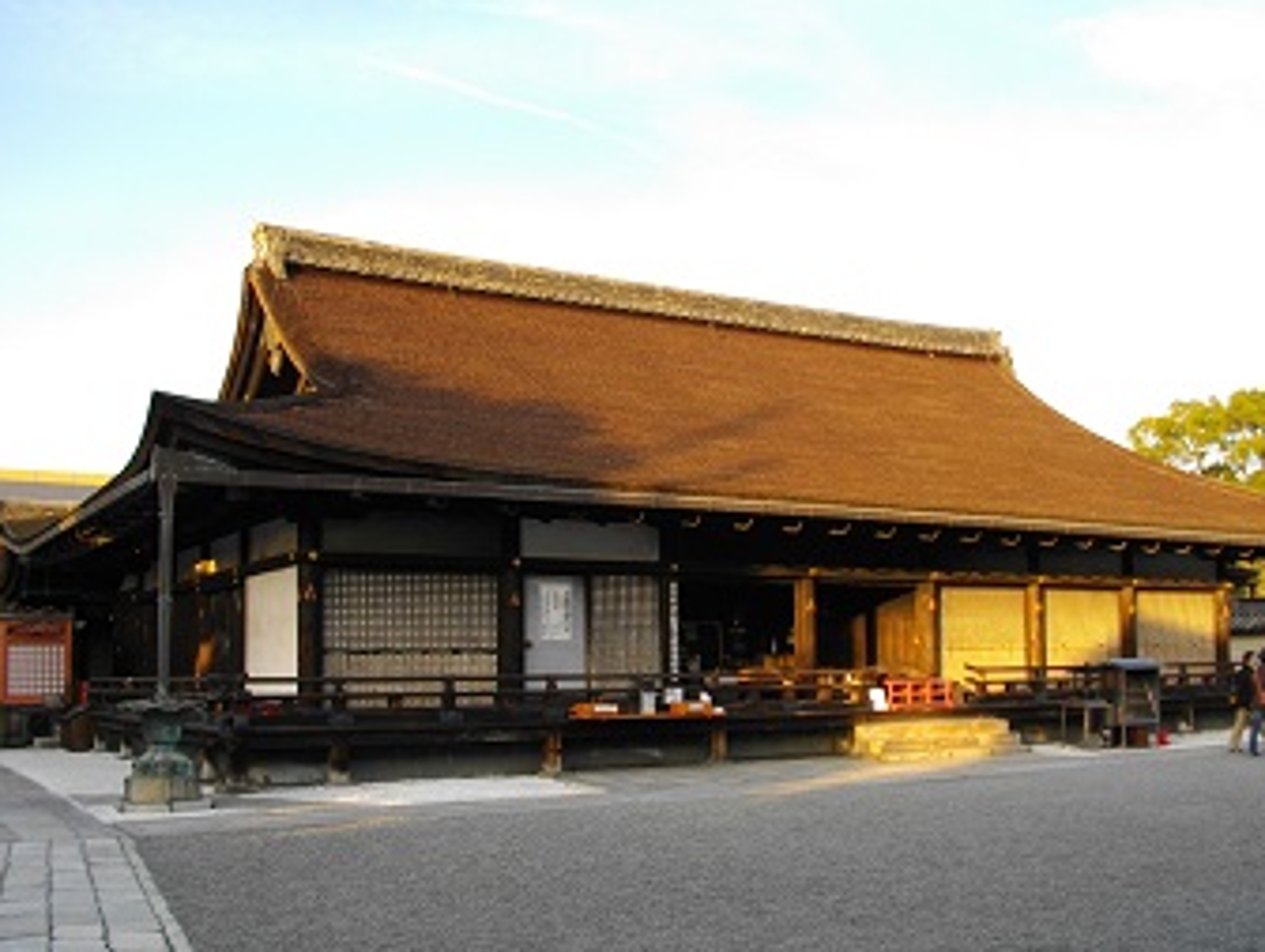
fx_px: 1354
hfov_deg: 50.0
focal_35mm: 37
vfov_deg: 38.7
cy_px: 508
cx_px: 698
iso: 100
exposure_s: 1/200
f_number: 2.9
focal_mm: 5.7
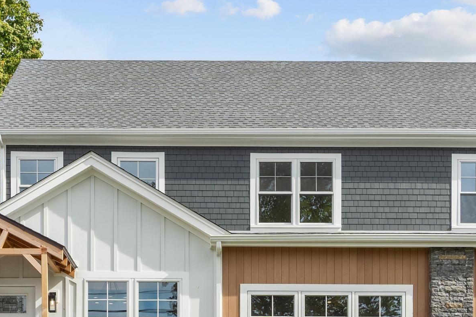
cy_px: 252
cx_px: 189
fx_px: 740
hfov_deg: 35.5
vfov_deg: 23.8
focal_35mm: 56
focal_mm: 22
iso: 100
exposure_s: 1/200
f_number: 8
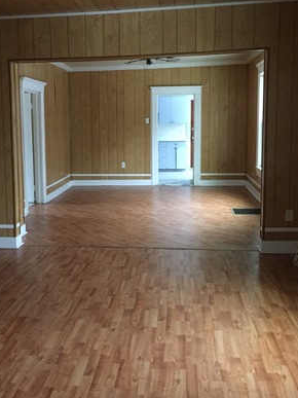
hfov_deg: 39.5
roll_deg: +0.6
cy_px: 169
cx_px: 120
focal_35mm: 36
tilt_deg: -2.6
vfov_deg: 51.2
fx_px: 413
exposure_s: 1/15
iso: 250
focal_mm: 4.15
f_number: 2.2
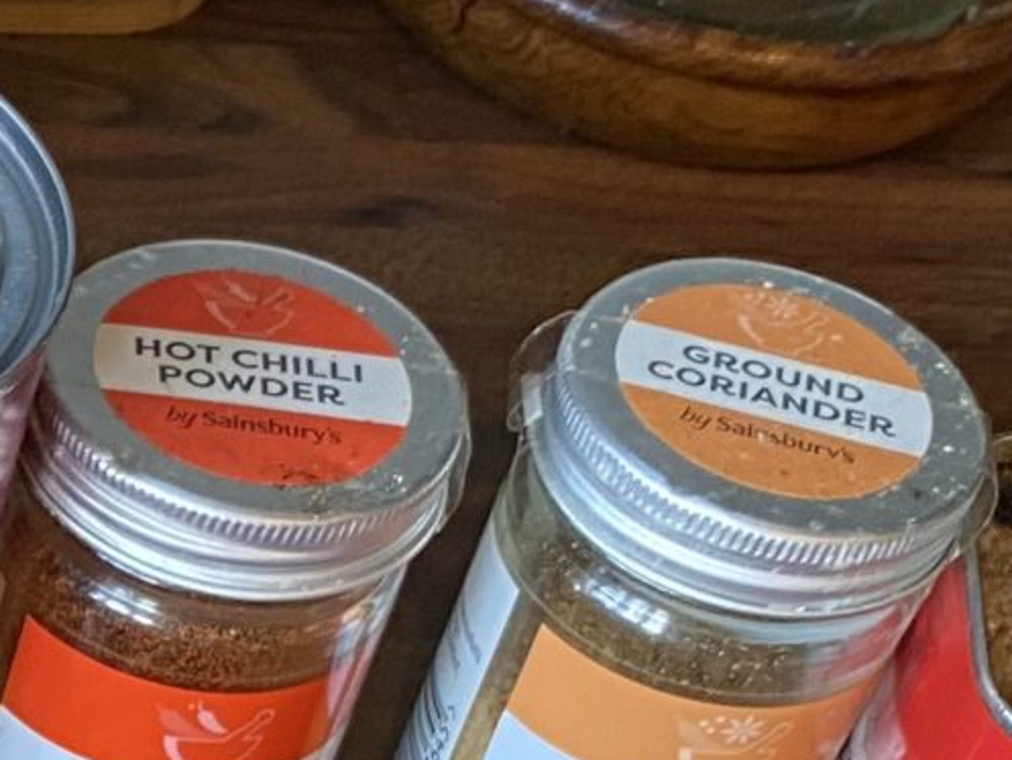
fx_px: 3918
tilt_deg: -50.9
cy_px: 1110
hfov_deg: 13.7
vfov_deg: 10.7
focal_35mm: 134
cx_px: -601
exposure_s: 1/60
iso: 160
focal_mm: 4.25
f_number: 1.8
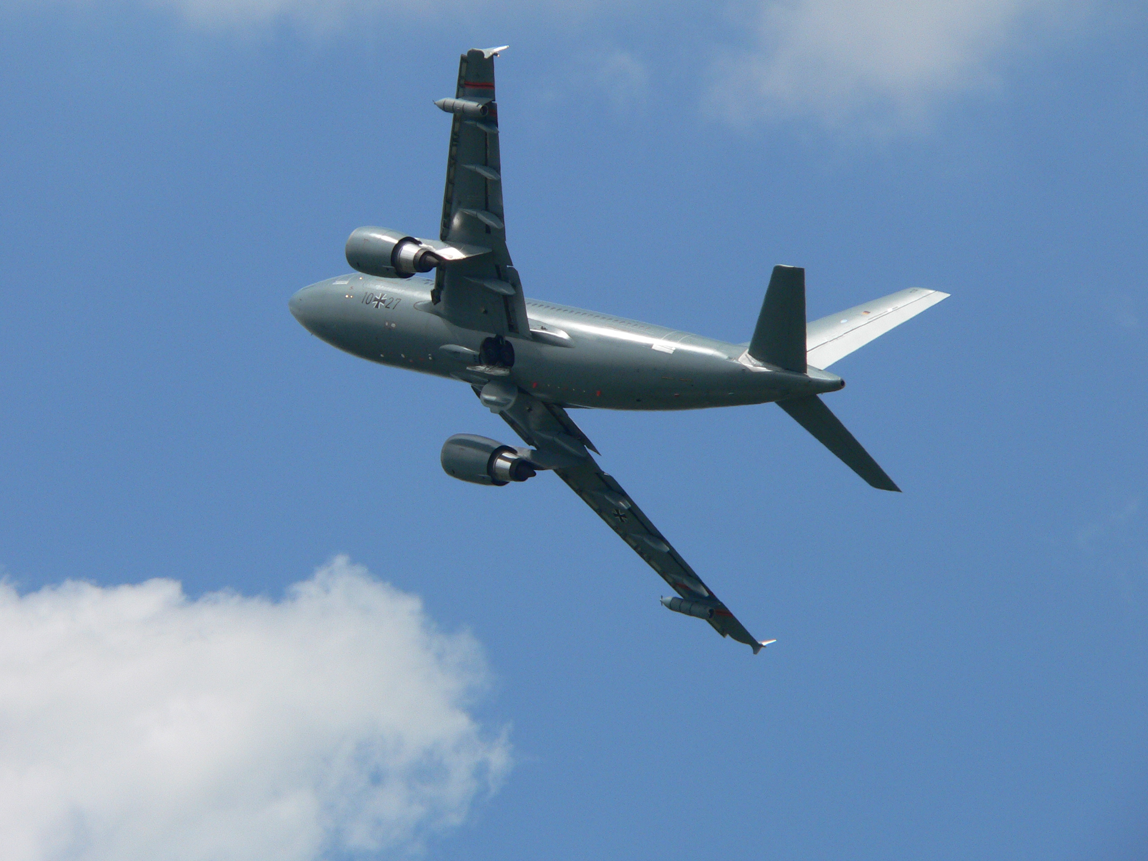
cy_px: 430
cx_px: 574
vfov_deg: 3.7
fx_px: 13266
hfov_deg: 5.0
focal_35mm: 400
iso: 100
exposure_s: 1/1000
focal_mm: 66.6
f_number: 5.6
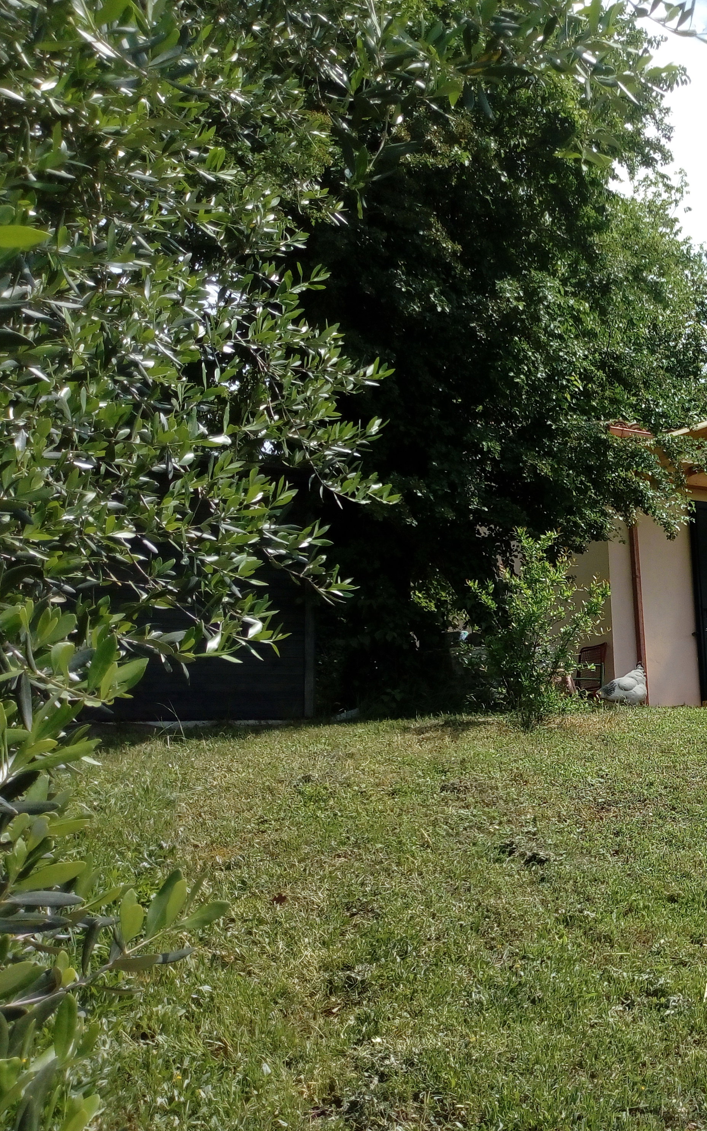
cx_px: 748
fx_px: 1233
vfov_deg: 49.3
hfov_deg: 29.3
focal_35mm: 40
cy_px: 592
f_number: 2
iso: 121
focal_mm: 3.5
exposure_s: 1/1961
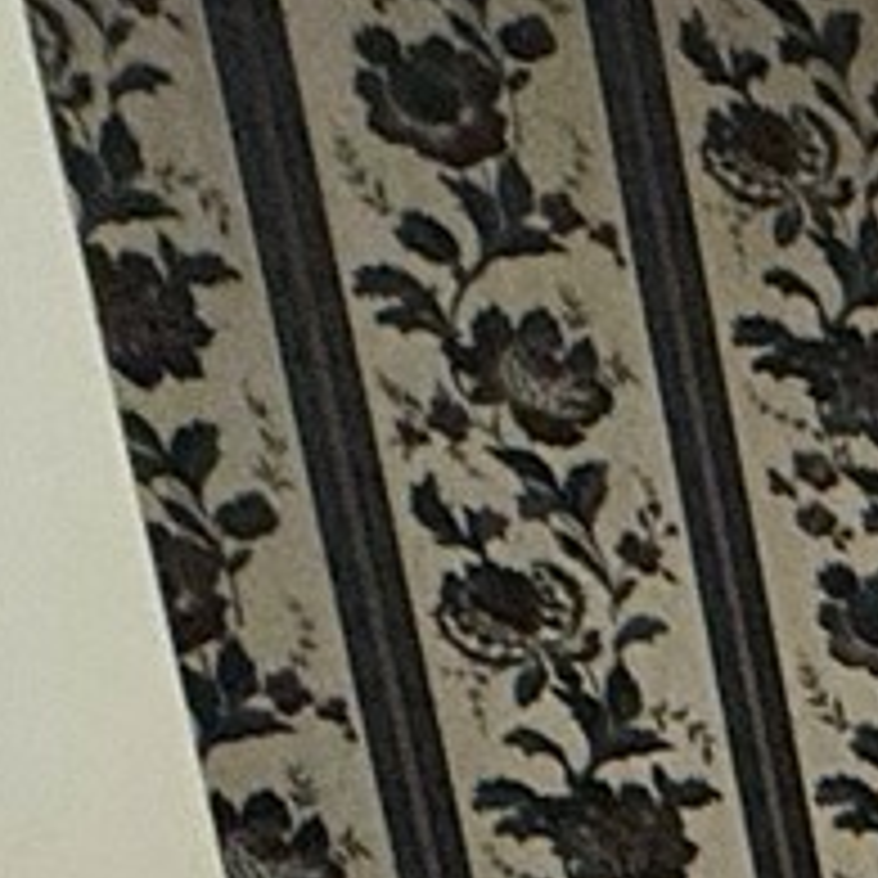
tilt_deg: -14.4
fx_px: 3501
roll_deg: +1.0
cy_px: 1855
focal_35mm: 122
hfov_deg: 8.7
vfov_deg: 12.3
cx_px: 3282
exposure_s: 1/60
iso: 200
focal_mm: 2.22
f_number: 2.2
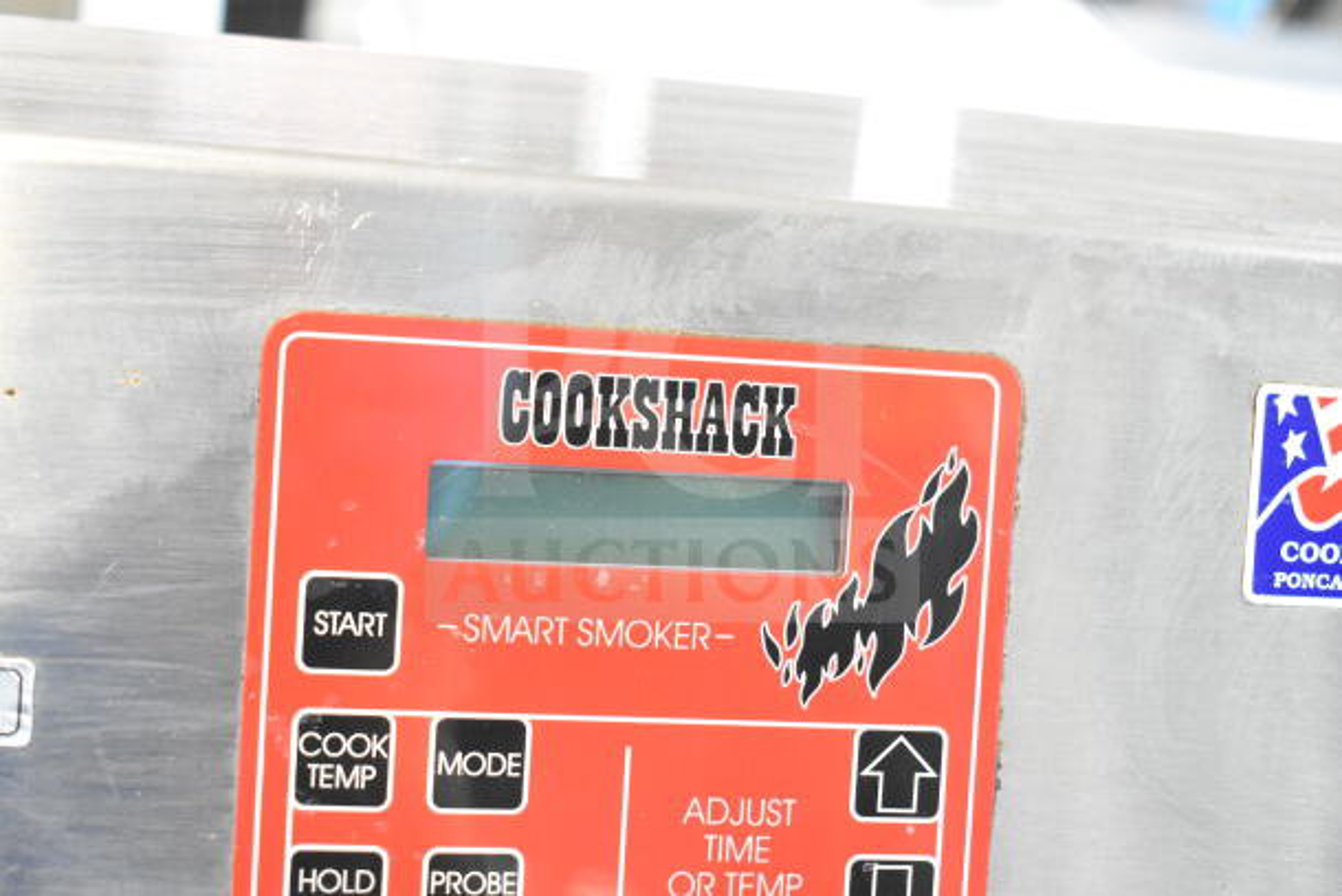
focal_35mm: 60
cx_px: 671
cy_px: 448
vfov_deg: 22.6
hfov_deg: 33.4
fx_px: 2237
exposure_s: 1/60
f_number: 4.8
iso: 3600
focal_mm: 40
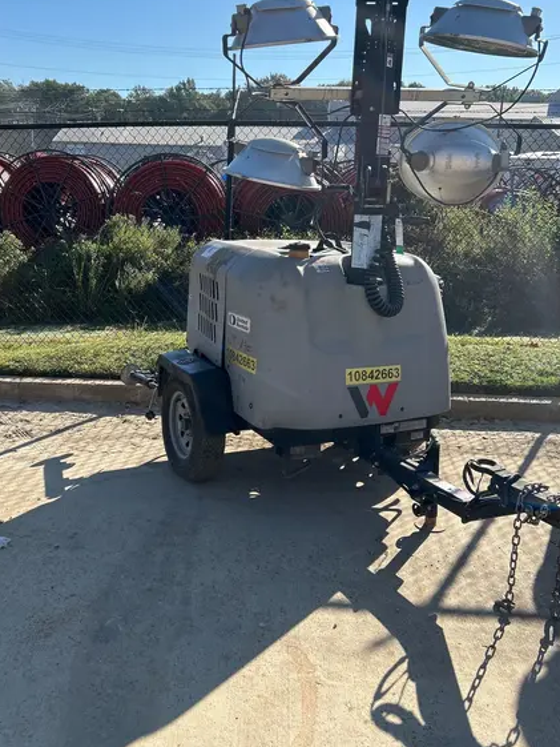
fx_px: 733
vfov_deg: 53.7
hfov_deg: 41.6
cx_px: 225
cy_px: 319
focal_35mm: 34
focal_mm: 5.7
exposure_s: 1/3571
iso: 50
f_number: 1.5
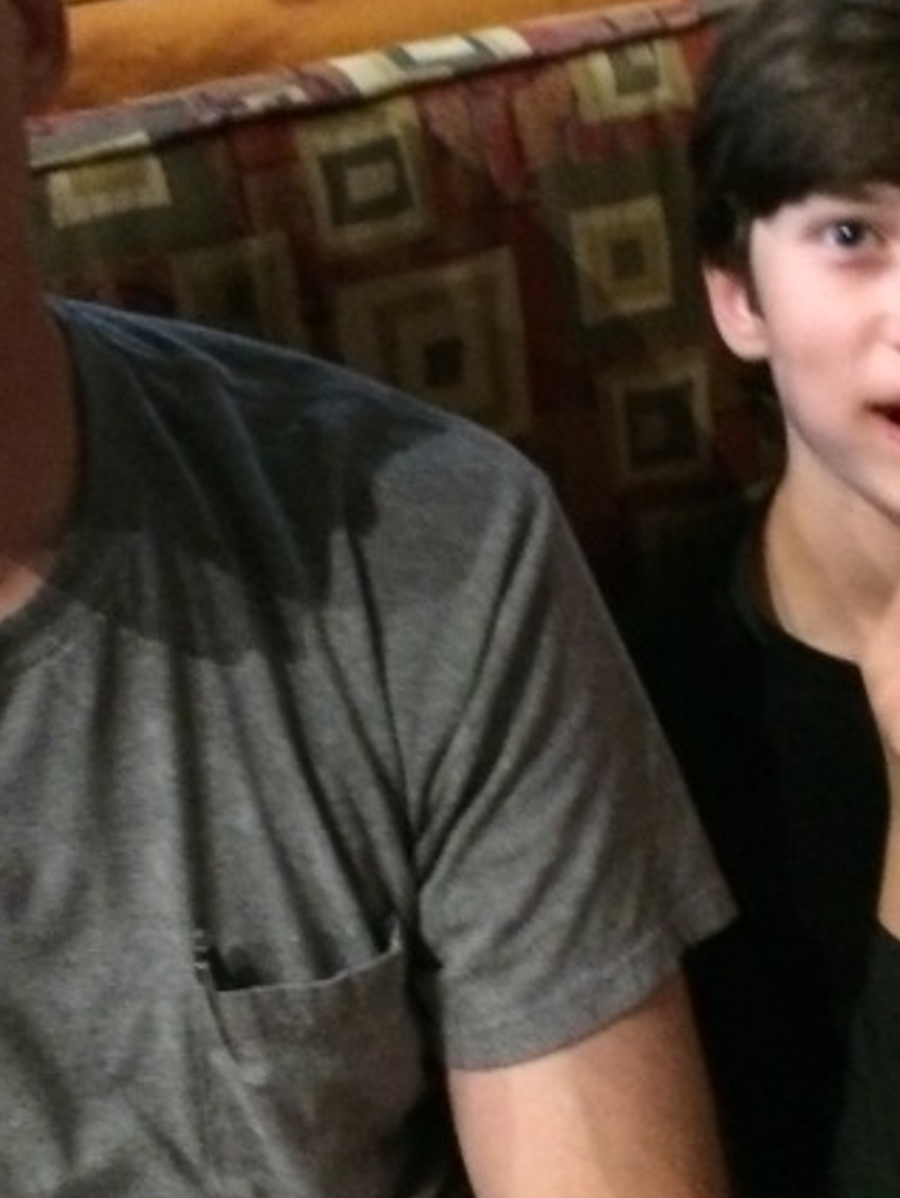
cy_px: 572
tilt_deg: -32.7
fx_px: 2527
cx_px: 461
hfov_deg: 20.2
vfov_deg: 26.7
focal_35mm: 73
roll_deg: -1.0
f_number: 2.2
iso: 500
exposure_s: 1/15
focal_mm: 4.15
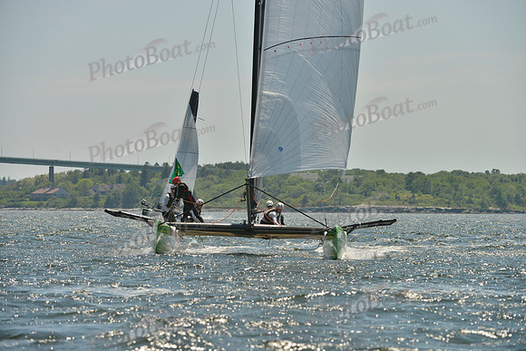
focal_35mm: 200
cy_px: 176
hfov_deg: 10.3
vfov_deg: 6.9
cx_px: 263
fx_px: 2923
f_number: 7.1
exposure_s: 1/1600
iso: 280
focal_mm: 200
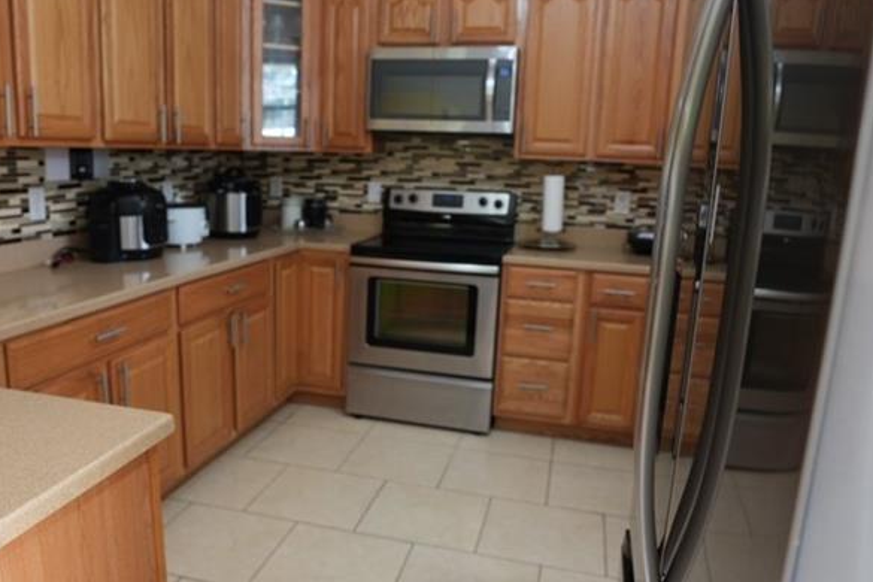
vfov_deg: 46.4
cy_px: 304
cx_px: 382
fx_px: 679
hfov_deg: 65.2
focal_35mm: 28
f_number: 2.8
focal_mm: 16
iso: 200
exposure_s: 1/30
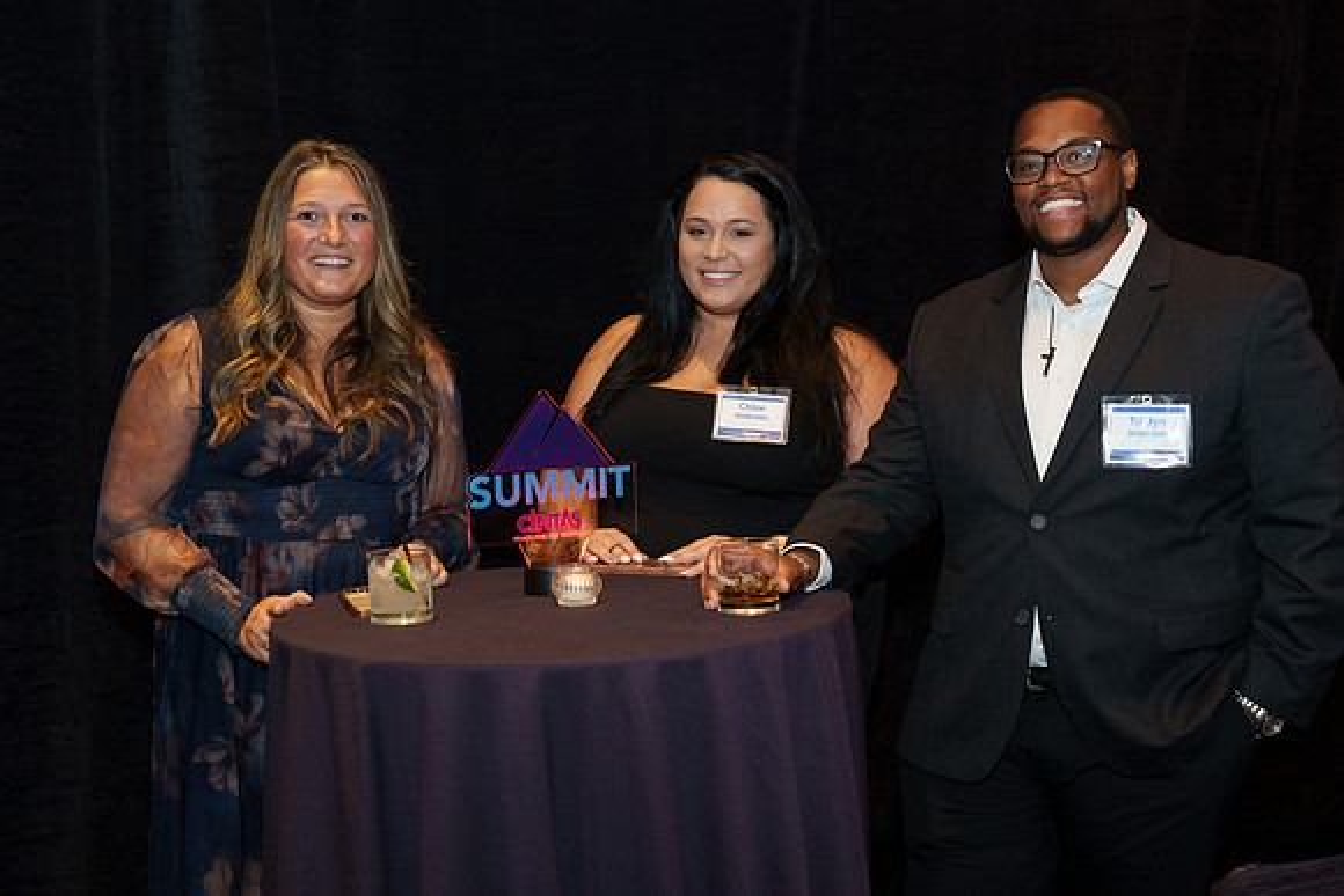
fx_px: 1904
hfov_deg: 38.9
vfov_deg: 26.5
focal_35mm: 51
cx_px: 672
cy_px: 448
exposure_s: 1/80
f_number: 4.5
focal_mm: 51
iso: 1250
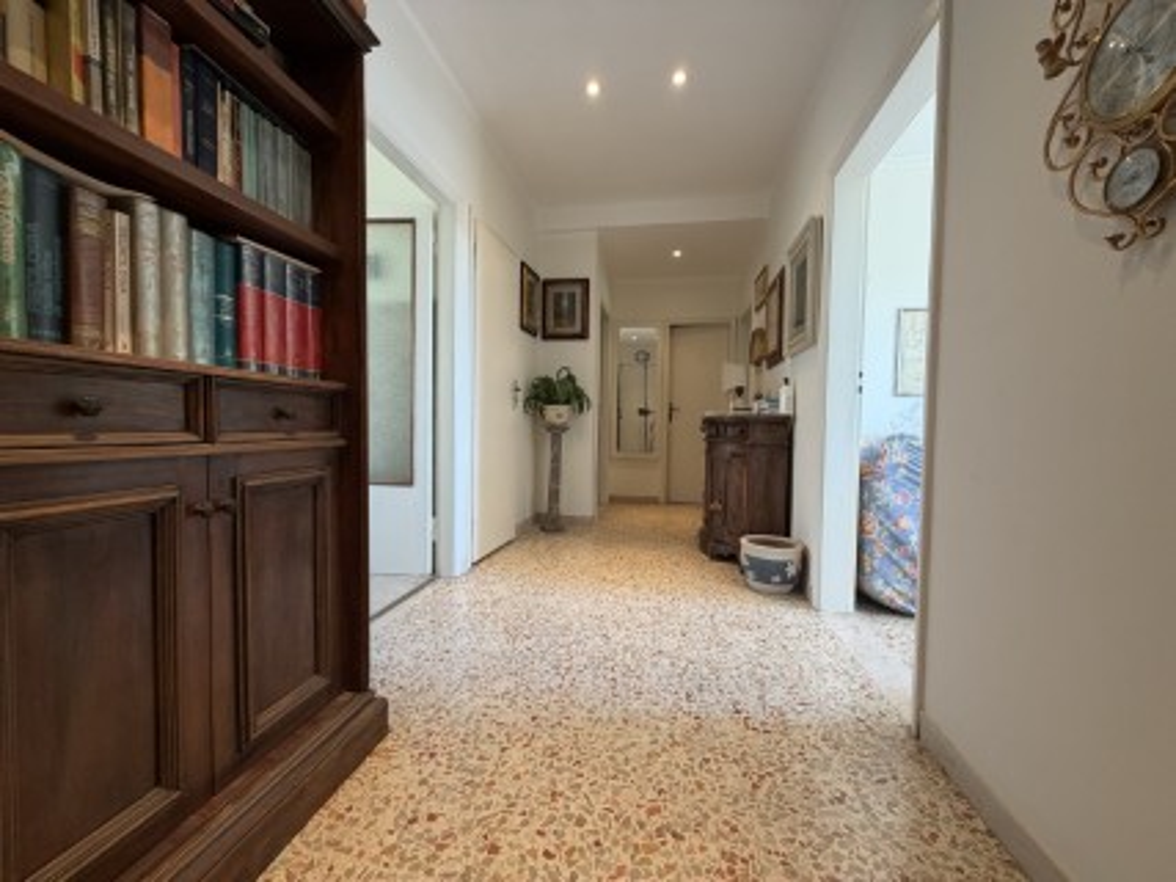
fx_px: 475
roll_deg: -1.2
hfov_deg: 102.1
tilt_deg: -2.0
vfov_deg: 85.6
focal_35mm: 14
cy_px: 441
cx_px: 588
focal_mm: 2.22
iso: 160
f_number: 2.2
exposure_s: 1/50
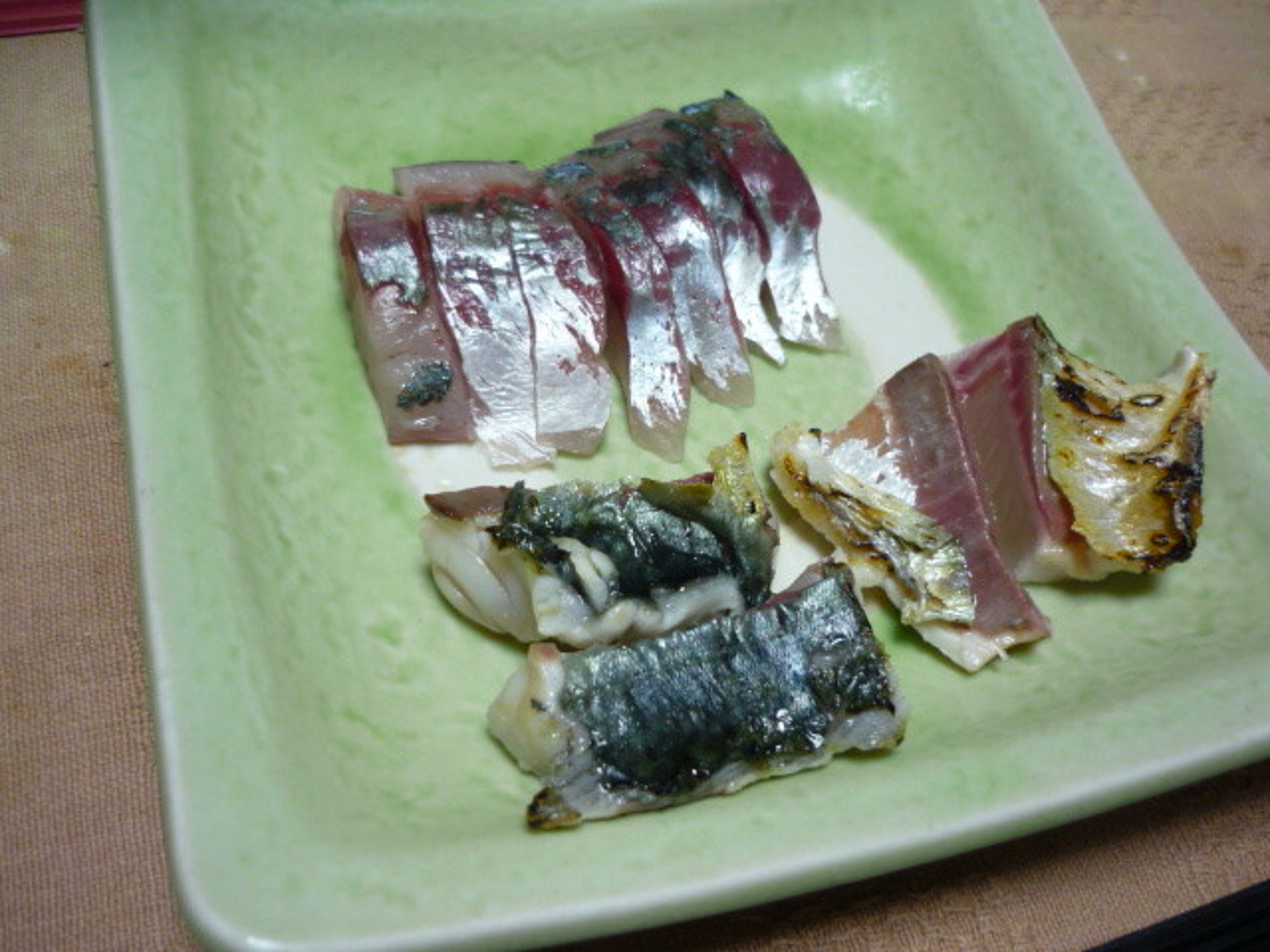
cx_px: 635
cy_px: 476
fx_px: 1211
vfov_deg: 42.9
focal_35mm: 33
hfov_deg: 55.4
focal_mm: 5.5
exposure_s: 1/30
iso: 200
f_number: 2.8
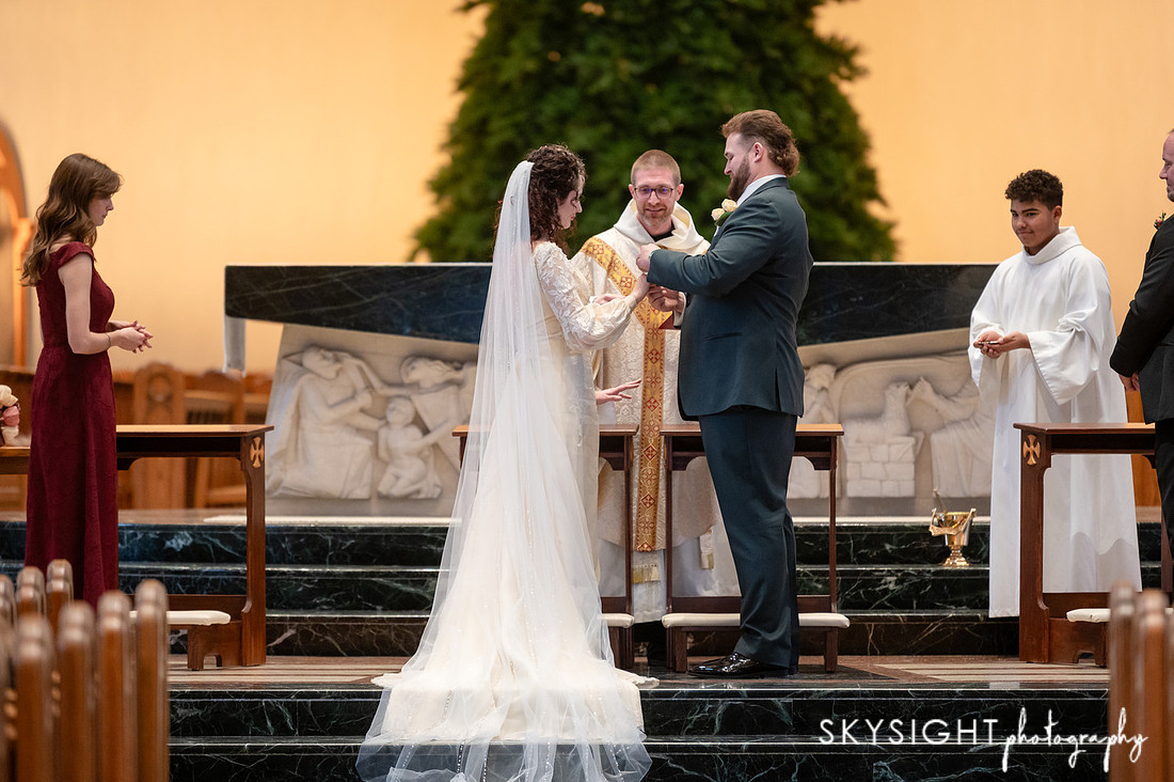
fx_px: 6686
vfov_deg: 6.7
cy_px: 391
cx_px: 587
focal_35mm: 205
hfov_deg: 10.0
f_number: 2.8
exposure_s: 1/160
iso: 2500
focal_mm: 200
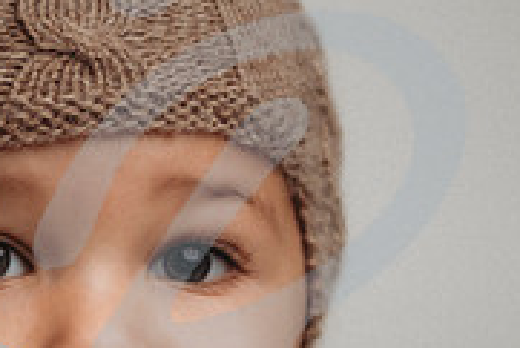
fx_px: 3238
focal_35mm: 224
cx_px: 11
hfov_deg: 9.1
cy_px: 367
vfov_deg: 6.1
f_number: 2.8
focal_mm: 70
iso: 100
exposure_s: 1/125
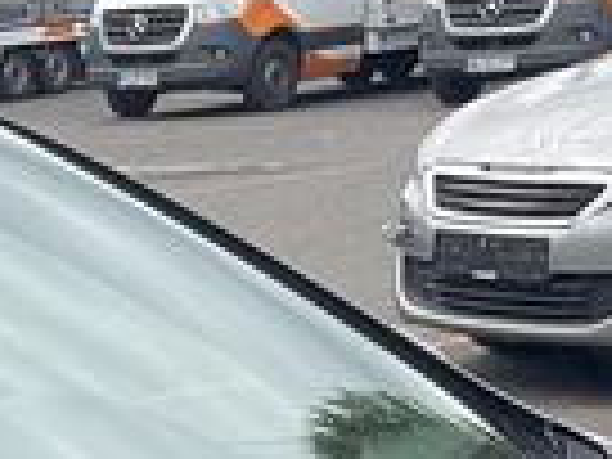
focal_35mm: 171
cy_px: 1138
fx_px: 3023
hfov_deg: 11.2
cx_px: -230
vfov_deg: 8.0
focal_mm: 3
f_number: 1.8
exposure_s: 1/428
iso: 25
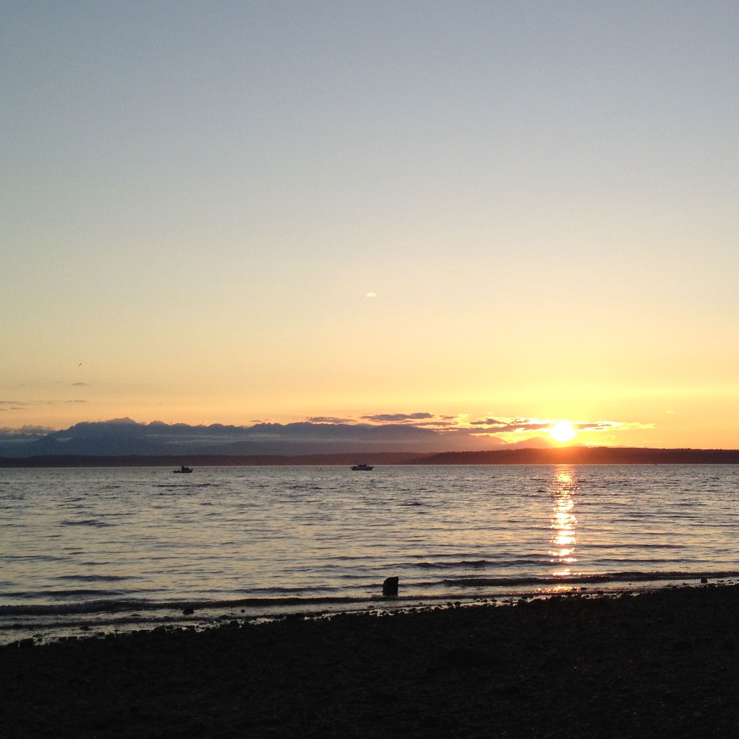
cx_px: 473
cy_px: 374
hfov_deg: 30.4
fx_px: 1353
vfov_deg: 30.6
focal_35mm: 56
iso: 64
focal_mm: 4.28
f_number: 2.4
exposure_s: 1/824
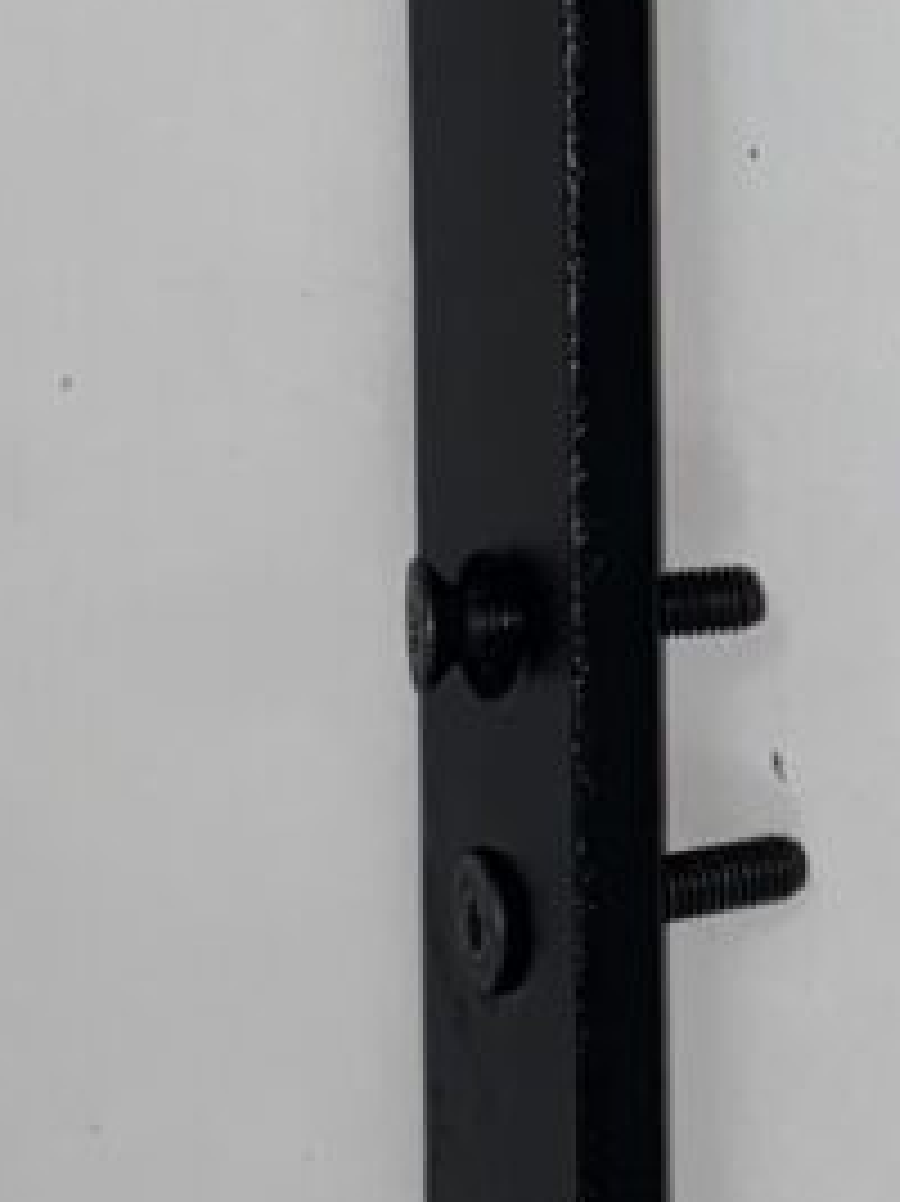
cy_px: -74
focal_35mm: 143
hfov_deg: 10.1
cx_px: 1228
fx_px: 4961
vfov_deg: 13.6
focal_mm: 4.25
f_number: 1.8
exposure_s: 1/153
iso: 32
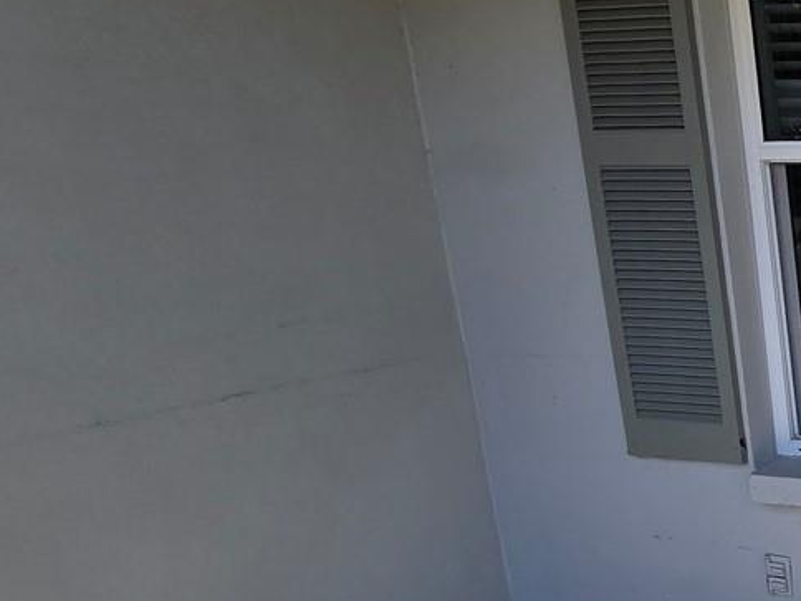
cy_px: 447
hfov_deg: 28.1
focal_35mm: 43
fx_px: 995
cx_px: 1215
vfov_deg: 33.0
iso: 50
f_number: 2.2
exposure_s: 1/1050
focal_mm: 2.2
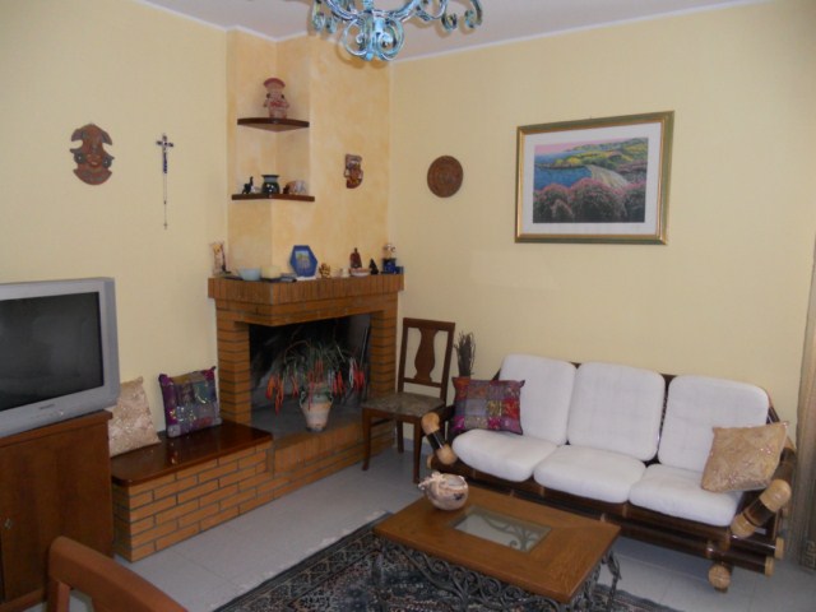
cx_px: 408
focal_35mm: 27
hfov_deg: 65.3
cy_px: 306
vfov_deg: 51.4
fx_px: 636
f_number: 3.2
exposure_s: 1/25
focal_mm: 4.9
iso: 250
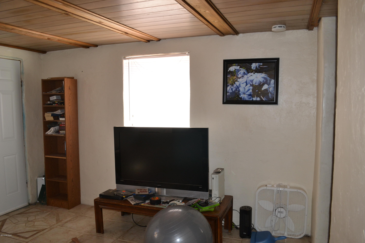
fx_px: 274
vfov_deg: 47.9
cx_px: 182
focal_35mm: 27
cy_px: 122
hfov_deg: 67.4
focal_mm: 18
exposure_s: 1/80
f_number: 4
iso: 400
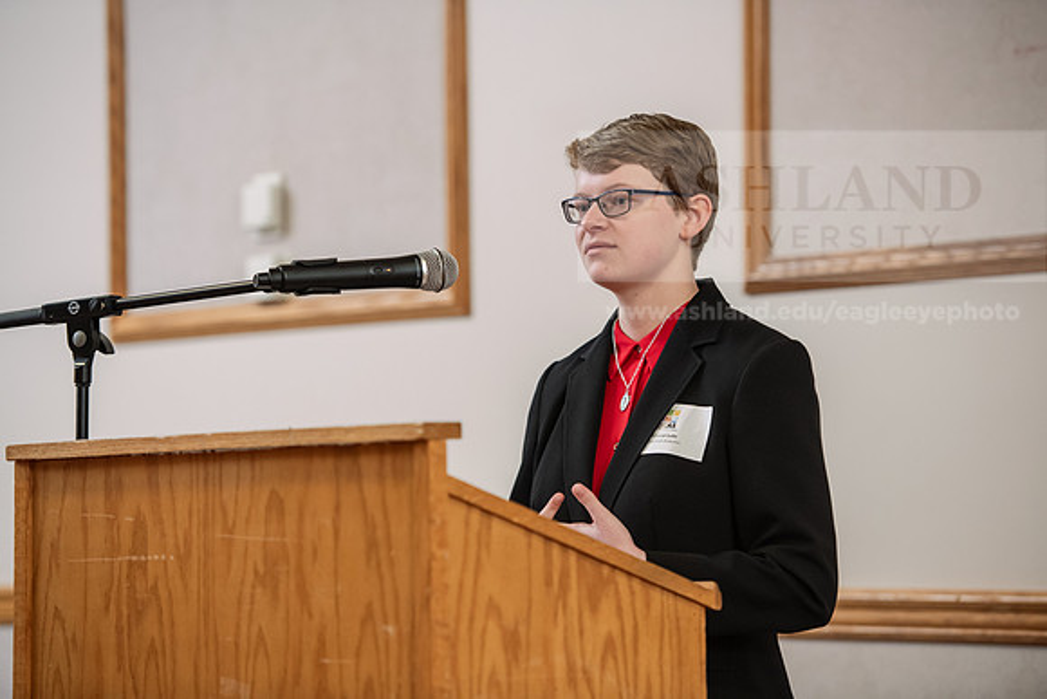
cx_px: 524
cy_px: 350
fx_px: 3927
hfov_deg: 15.2
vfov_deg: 10.2
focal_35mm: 135
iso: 2000
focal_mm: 135
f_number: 3.2
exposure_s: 1/200
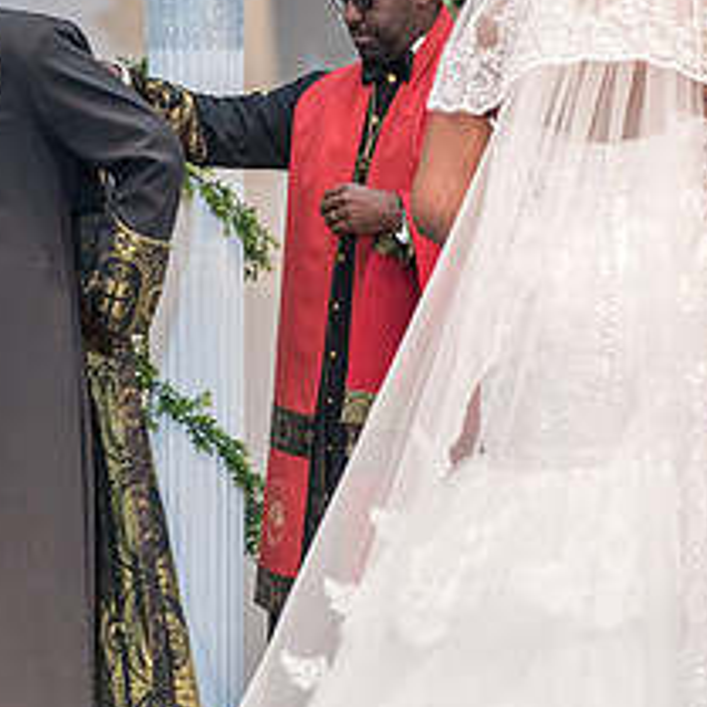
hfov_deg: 6.3
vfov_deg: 6.3
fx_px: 6424
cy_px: 330
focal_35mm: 278
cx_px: 413
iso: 1600
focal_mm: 116
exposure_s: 1/200
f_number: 4
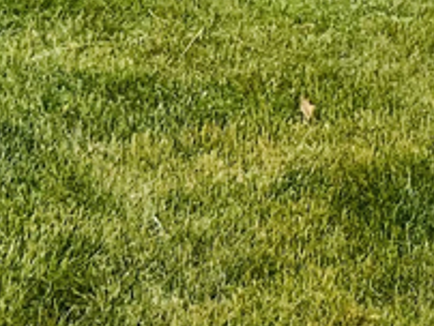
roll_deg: -0.4
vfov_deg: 7.2
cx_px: 1220
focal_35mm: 185
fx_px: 2322
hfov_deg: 9.0
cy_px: -626
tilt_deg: +1.6
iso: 50
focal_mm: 5.7
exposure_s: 1/2404
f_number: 1.5
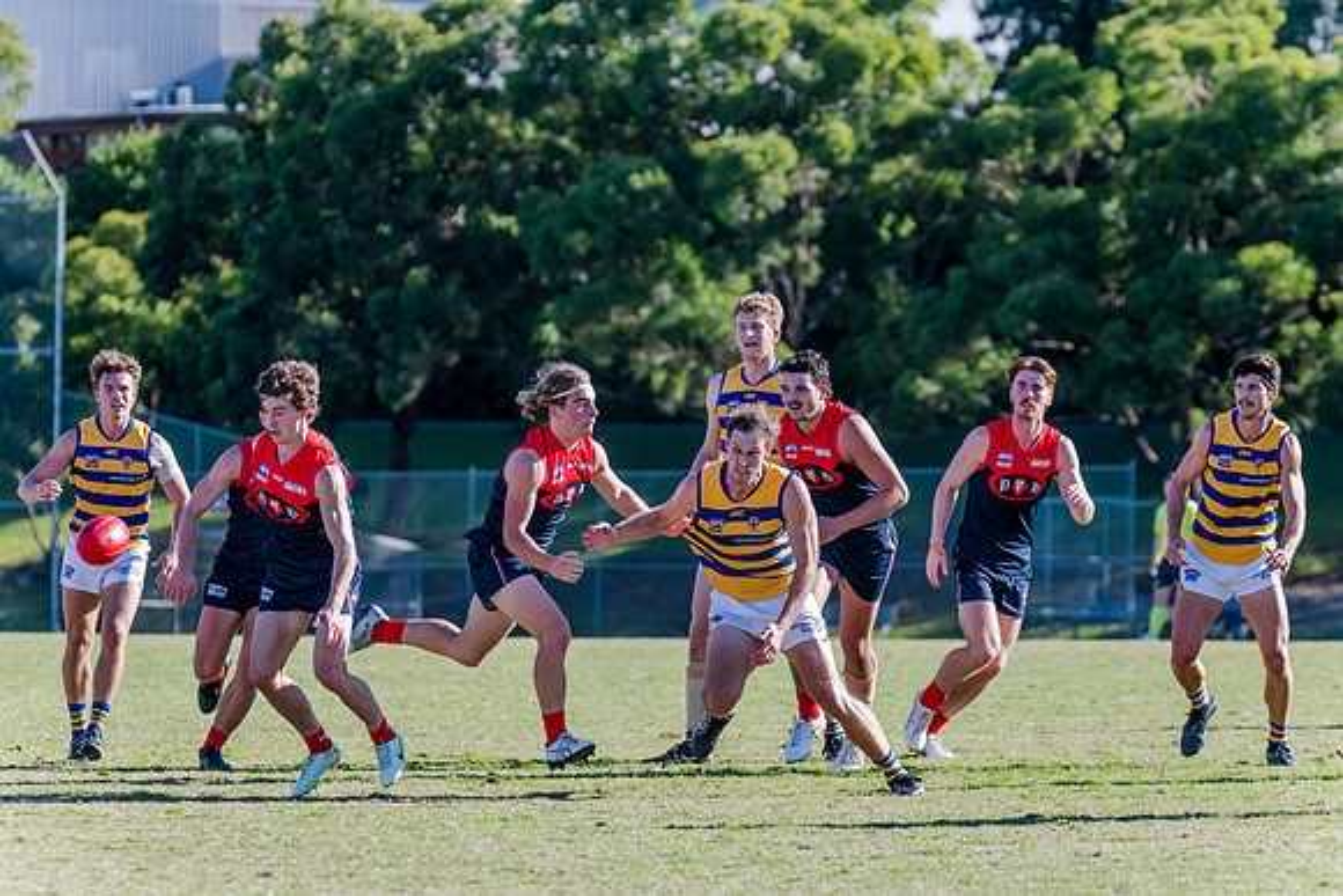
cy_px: 448
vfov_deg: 5.5
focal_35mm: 250
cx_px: 672
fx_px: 9328
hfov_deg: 8.2
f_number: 5.6
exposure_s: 1/2000
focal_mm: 250
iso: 1000
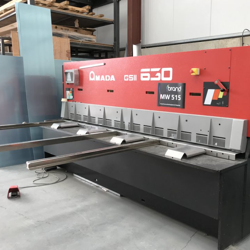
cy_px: 127
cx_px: 140
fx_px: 286
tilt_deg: -7.0
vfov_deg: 47.2
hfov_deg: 47.1
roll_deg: +0.1
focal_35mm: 35
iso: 40
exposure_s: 1/100
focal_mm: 3.99
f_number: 1.8
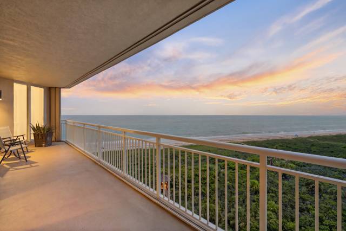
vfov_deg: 81.1
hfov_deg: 104.3
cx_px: 173
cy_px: 116
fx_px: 134
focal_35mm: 14
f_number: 9
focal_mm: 14
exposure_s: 1/250
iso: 250
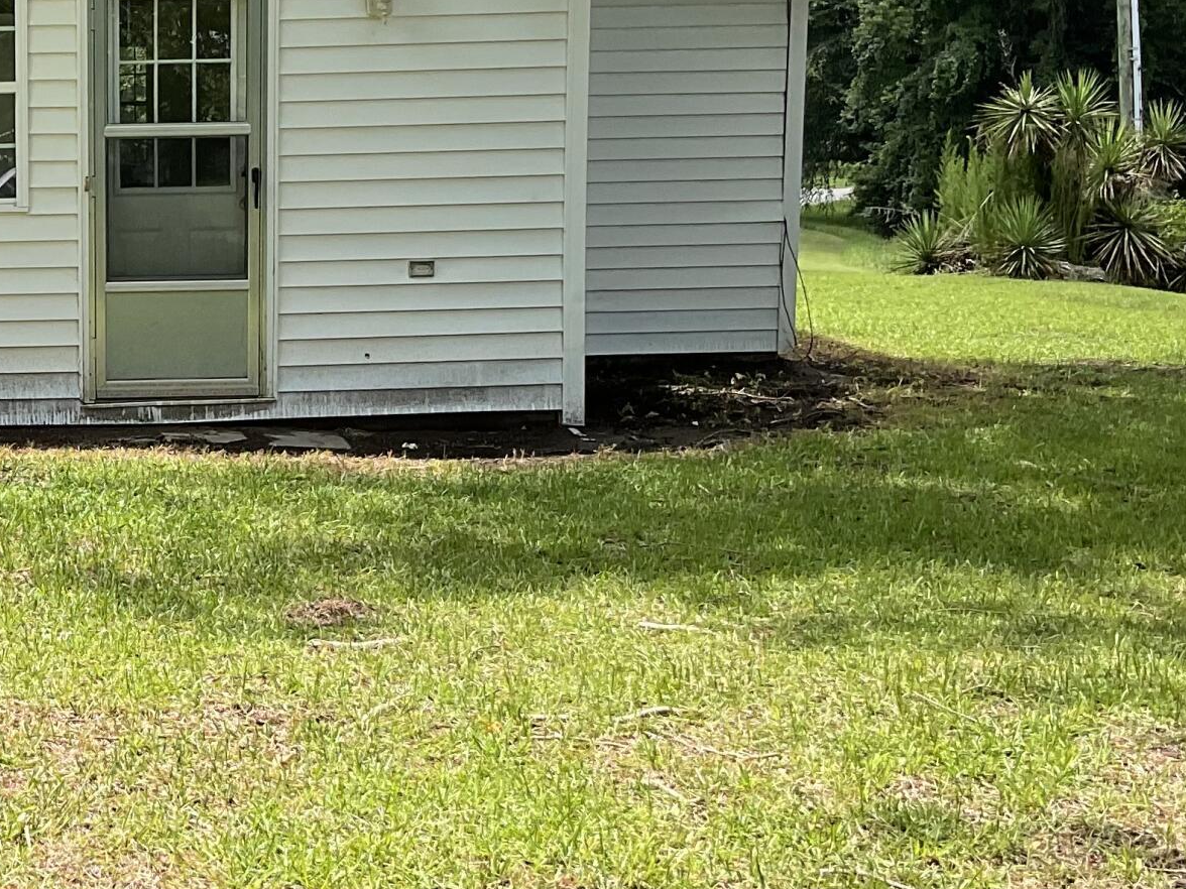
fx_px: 2535
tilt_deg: -9.4
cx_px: -67
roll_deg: +0.4
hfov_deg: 24.8
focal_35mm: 74
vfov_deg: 19.9
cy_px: 531
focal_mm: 3
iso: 16
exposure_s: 1/912
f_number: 1.8
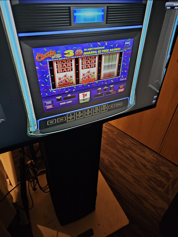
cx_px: 89
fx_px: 158
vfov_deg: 73.9
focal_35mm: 23
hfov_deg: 58.9
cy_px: 118
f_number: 1.7
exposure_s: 1/60
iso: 800
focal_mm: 6.3
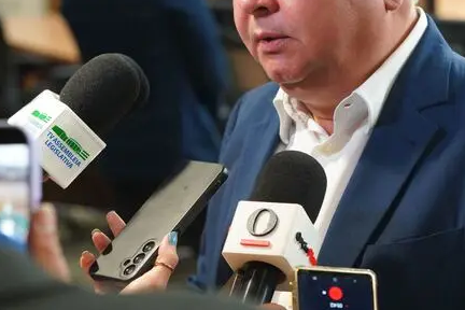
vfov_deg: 9.8
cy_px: 41
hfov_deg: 14.7
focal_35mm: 139
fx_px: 1795
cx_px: 280
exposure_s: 1/160
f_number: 4.5
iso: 3200
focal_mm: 75
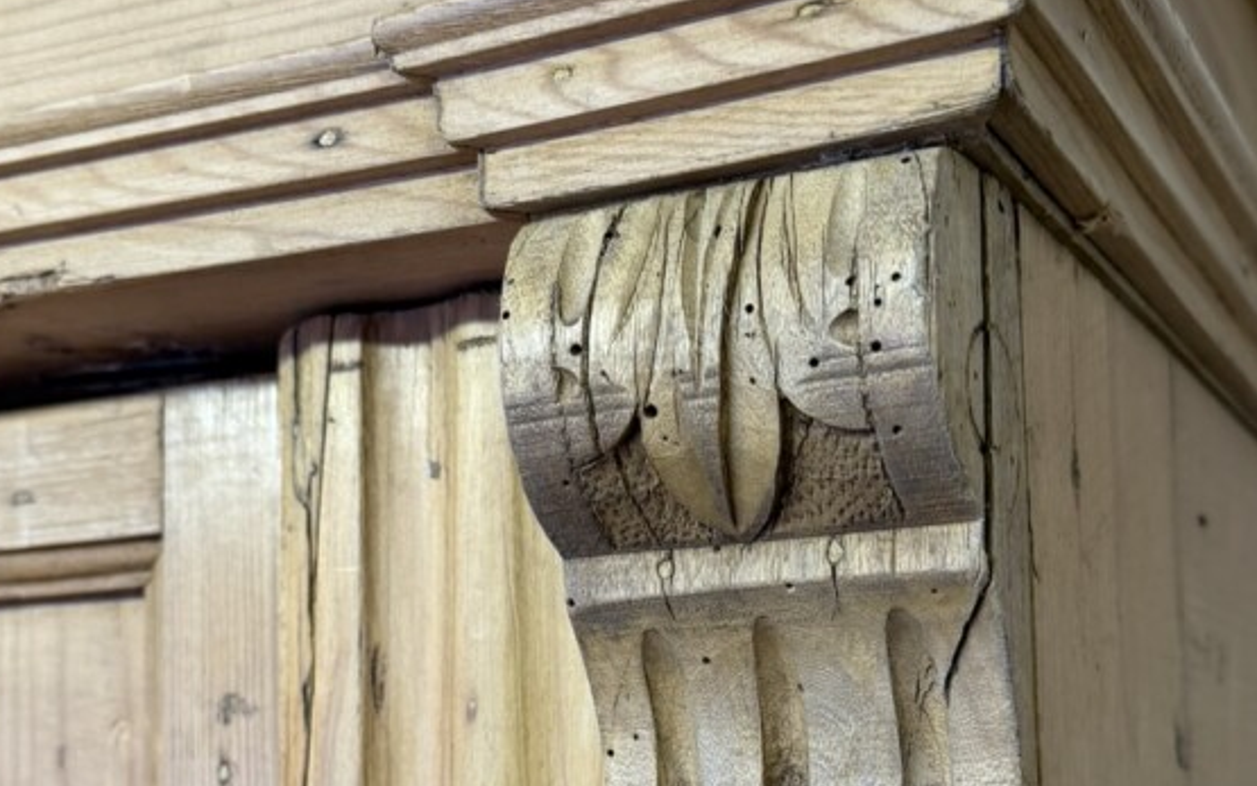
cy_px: 569
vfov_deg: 23.4
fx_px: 1884
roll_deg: -0.5
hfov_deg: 36.8
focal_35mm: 55
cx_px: 555
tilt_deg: +10.2
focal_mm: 6.76
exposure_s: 1/50
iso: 125
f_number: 1.78
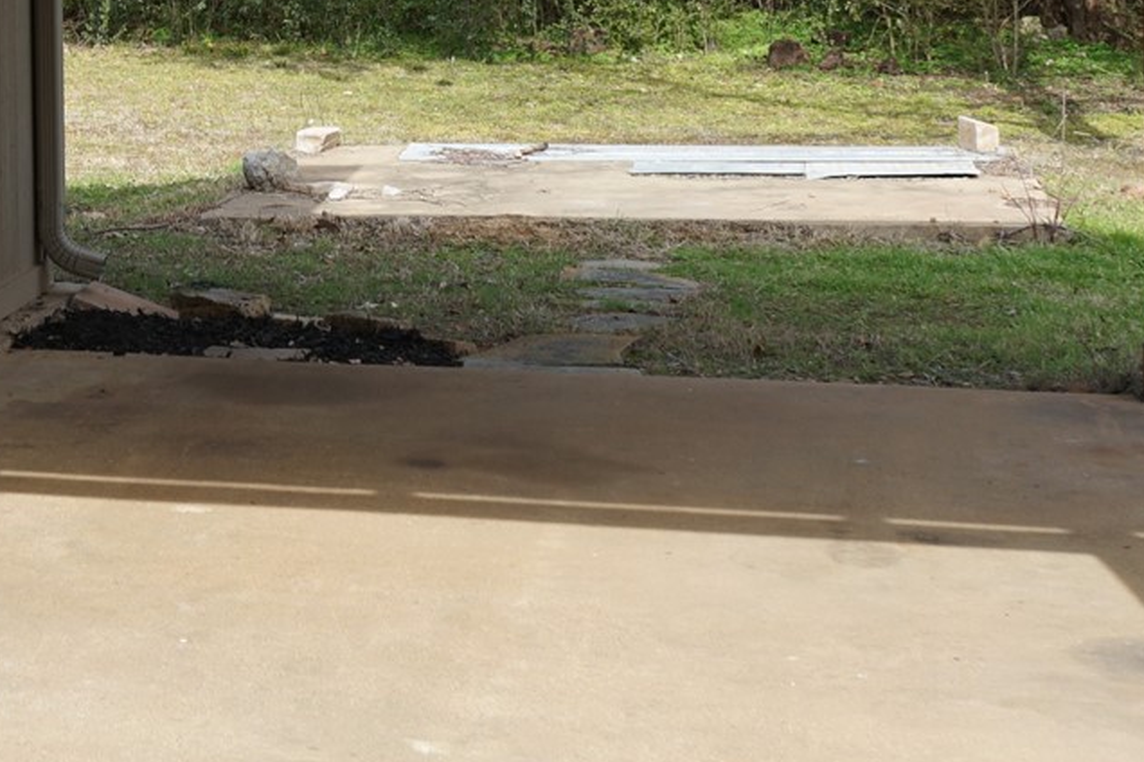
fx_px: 3146
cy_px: -79
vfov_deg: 13.5
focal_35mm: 99
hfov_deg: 19.8
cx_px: -86
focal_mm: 29
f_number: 8
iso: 100
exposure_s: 1/125
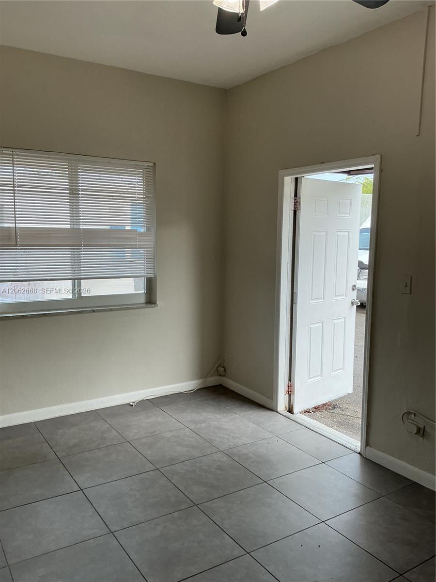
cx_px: 218
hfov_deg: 48.2
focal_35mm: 29
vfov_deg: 61.7
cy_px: 291
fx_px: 487
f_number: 1.8
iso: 40
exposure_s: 1/100
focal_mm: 3
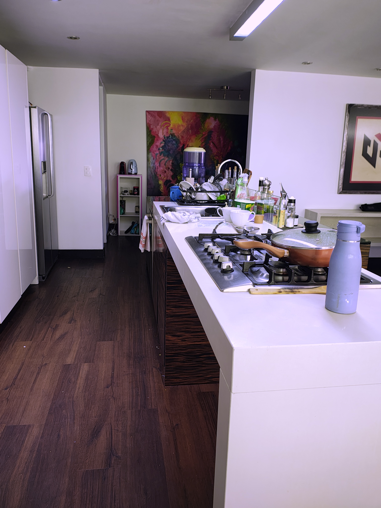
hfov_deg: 54.9
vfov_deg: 69.4
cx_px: 190
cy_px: 254
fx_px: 367
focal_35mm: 25
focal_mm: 5.89
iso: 400
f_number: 1.4
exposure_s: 1/51
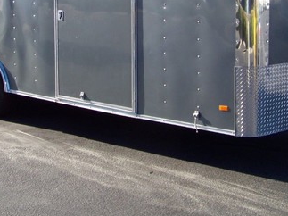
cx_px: 136
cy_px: 44
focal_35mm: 78
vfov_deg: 18.7
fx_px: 649
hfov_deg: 25.0
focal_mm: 5.85
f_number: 2.8
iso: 72
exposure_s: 1/500
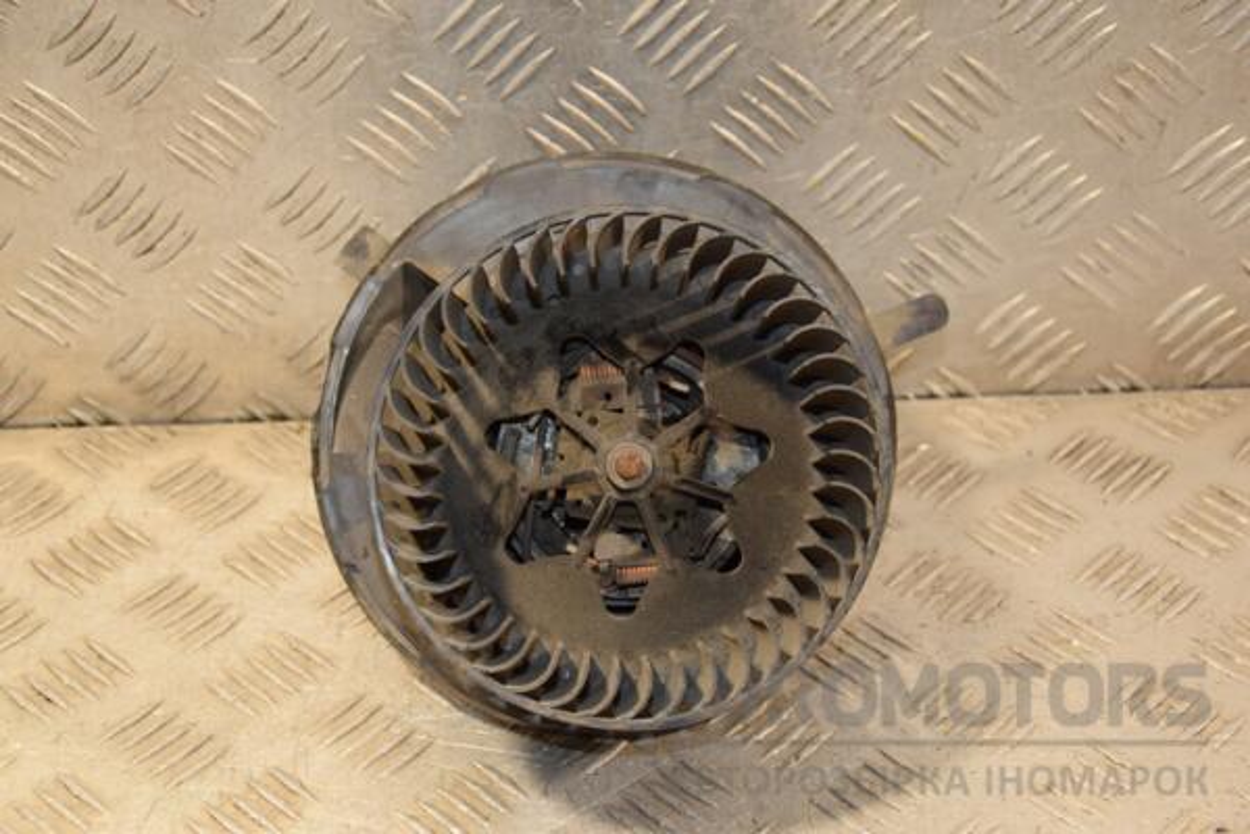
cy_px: 417
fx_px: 2708
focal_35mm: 78
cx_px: 625
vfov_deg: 17.5
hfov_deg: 26.0
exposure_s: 1/125
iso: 800
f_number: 5
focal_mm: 52
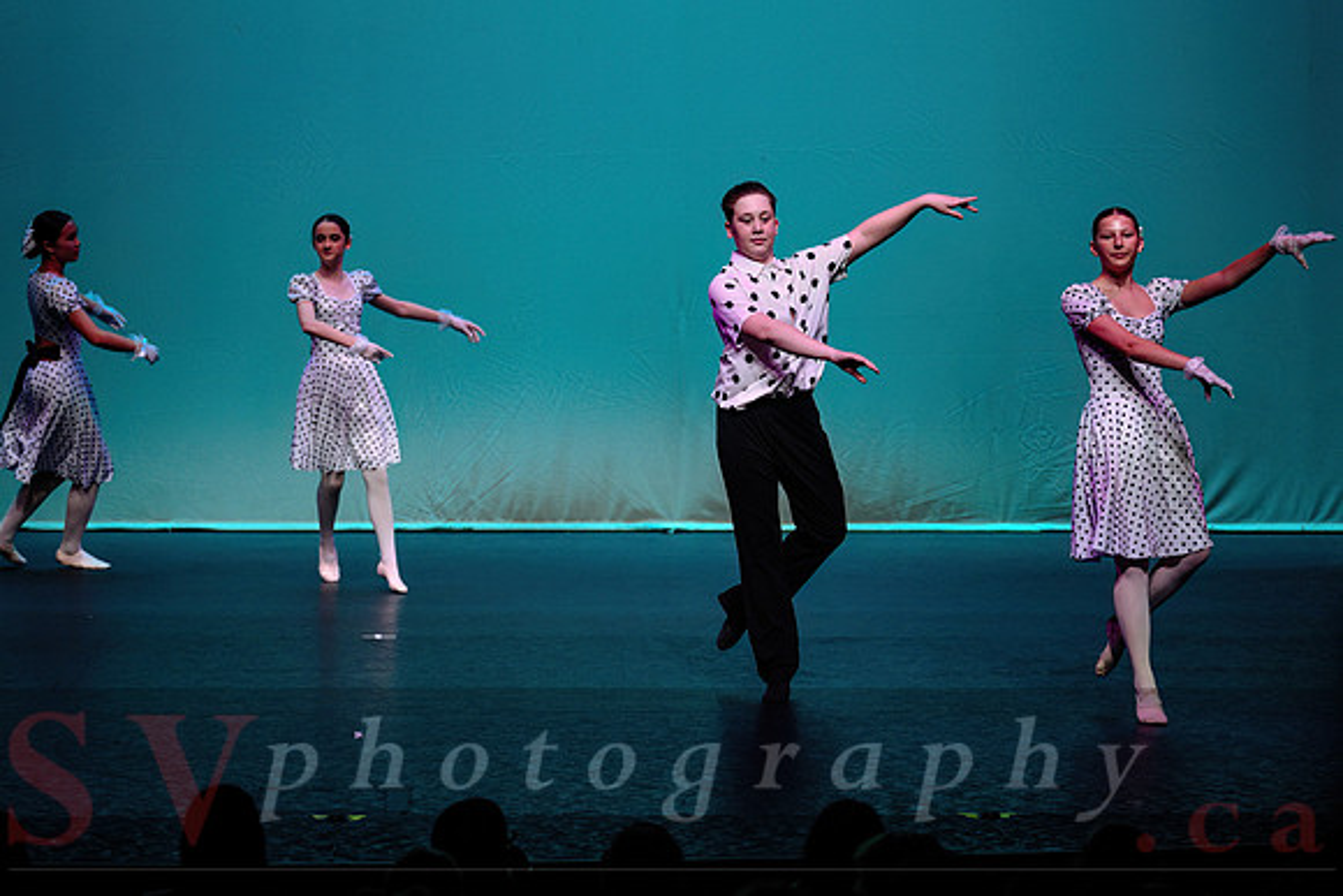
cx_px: 783
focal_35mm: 128
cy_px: 523
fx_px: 4788
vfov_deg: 10.7
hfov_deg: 16.0
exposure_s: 1/800
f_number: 2.8
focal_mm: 110
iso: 1600
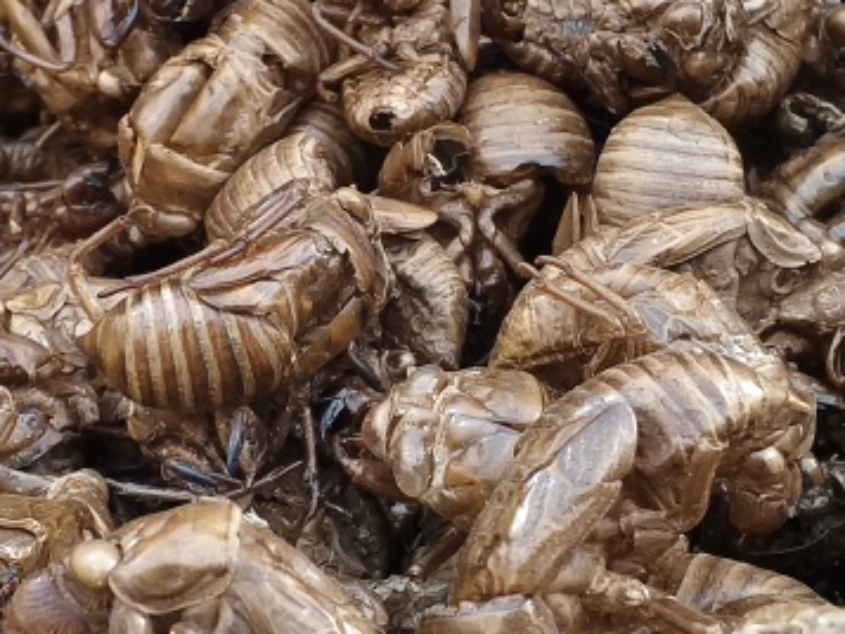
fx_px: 1367
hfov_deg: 33.9
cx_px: 249
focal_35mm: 56
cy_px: 537
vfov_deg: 25.5
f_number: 2
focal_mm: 2.32
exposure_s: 1/14.3
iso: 2258
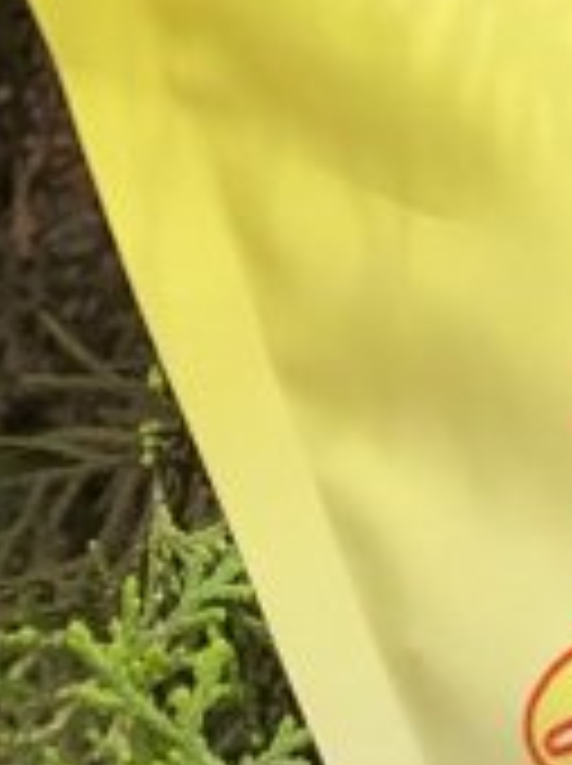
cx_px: 1392
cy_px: 450
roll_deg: -11.0
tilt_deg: +12.1
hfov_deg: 8.2
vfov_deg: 12.0
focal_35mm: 165
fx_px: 3644
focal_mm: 4
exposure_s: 1/2183
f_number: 1.8
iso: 20
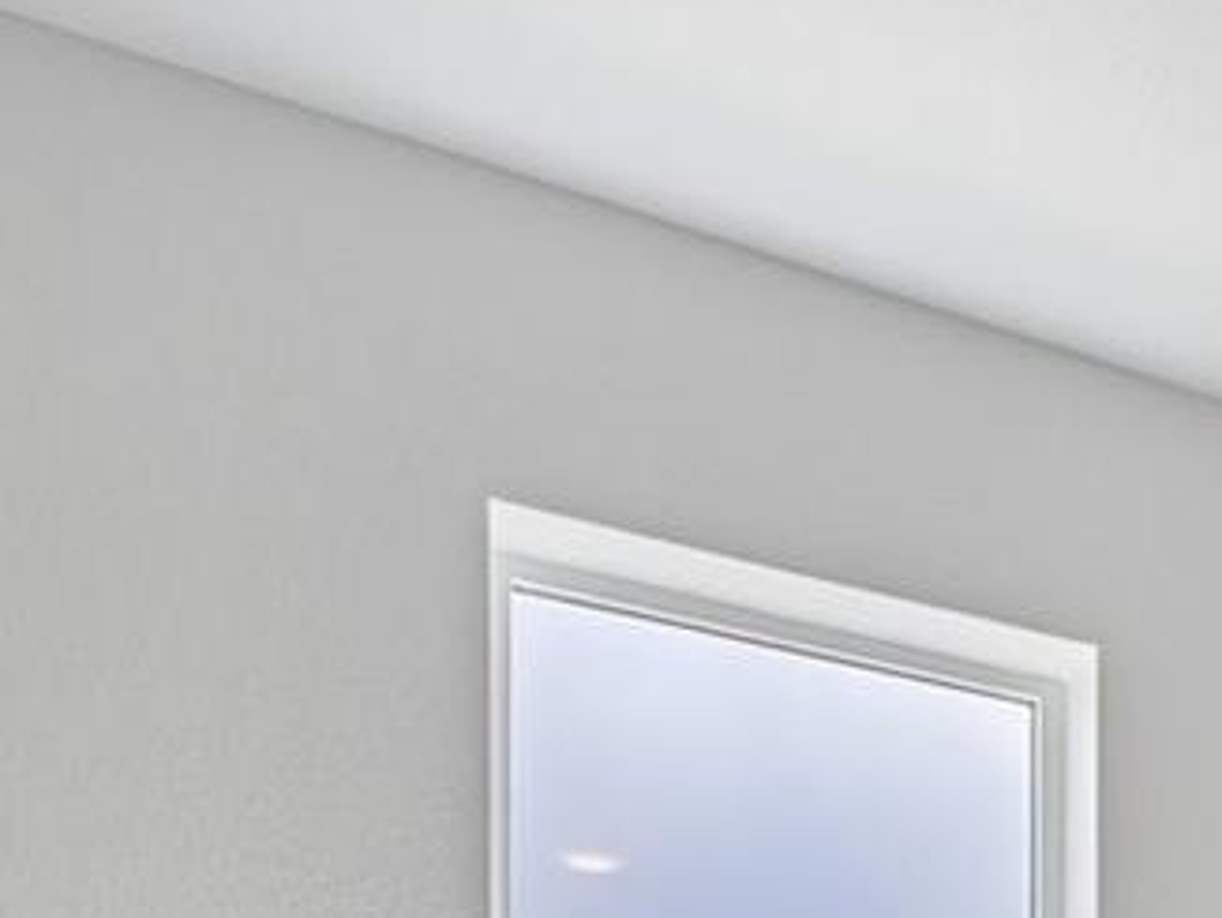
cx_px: 2159
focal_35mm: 66
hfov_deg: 20.9
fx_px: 2332
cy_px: 1525
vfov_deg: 18.6
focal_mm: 14
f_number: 10
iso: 80
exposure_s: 1/15
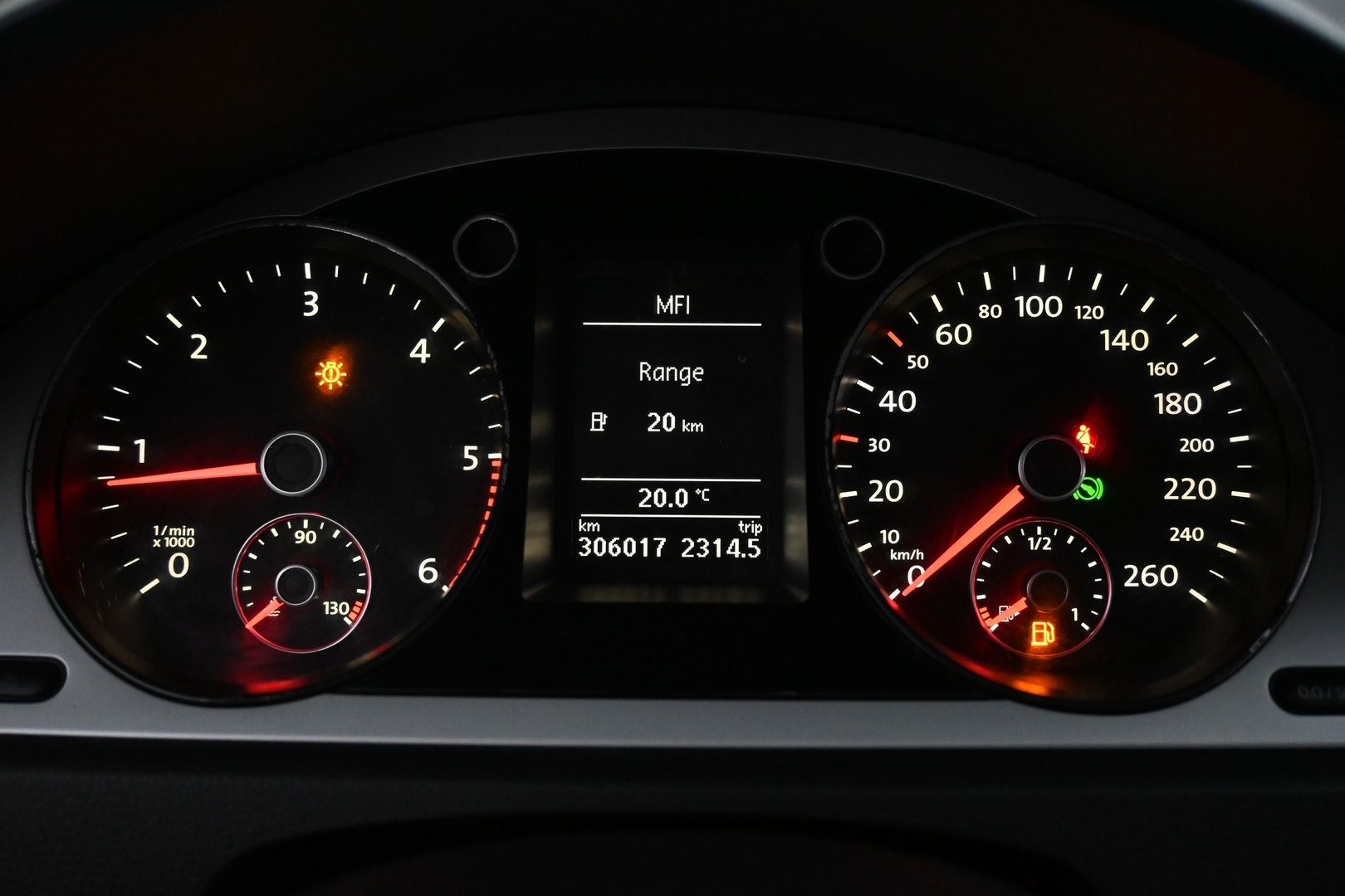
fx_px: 1233
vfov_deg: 40.0
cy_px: 448
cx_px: 672
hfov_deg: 57.2
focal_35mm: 33
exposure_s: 1/40
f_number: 4
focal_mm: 22
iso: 3200
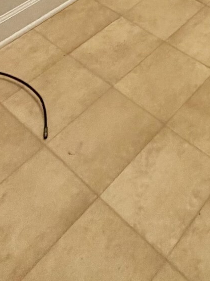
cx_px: 260
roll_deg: -2.1
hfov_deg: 22.9
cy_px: -237
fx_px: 469
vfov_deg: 21.0
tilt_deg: -7.9
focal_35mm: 58
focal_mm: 2.22
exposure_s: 1/60
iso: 200
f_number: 2.2
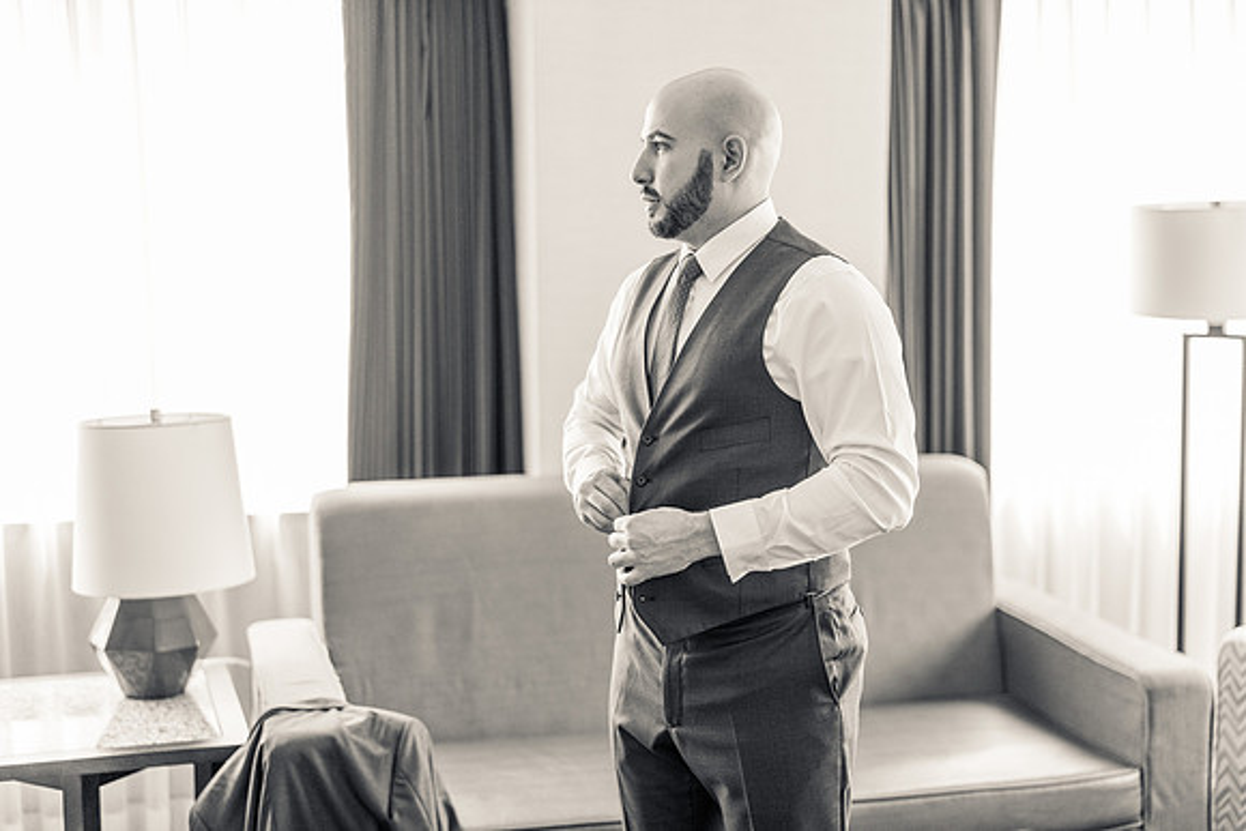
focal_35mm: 50
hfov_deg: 39.6
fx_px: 1731
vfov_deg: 27.0
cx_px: 623
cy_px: 416
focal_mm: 50
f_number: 1.4
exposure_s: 1/500
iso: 800
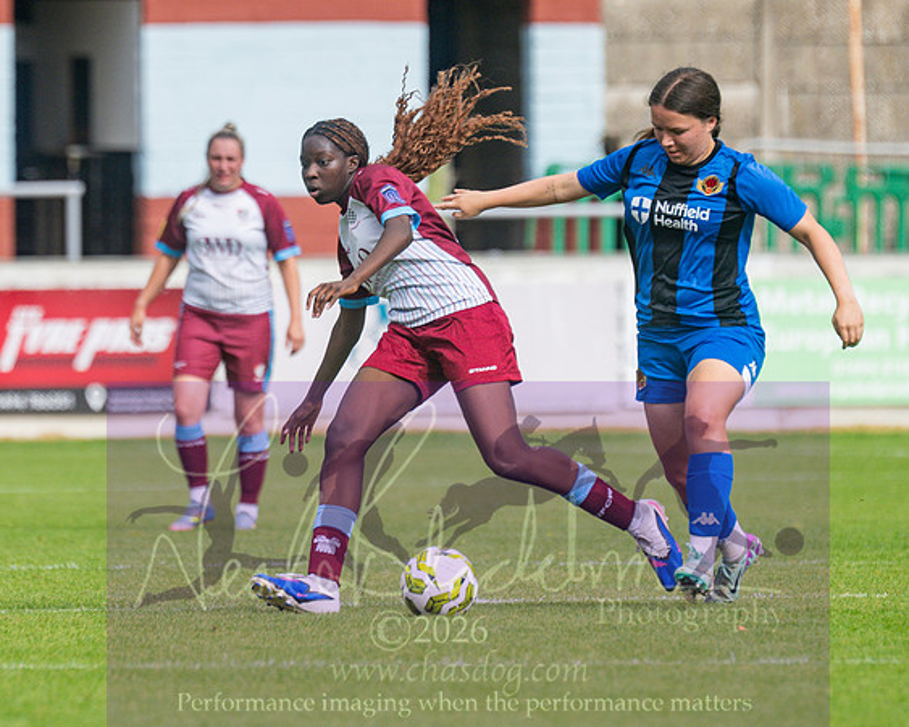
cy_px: 351
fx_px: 21599
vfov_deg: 1.9
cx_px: 234
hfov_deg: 2.4
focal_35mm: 803
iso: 125
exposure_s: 1/1000
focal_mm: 300
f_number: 4
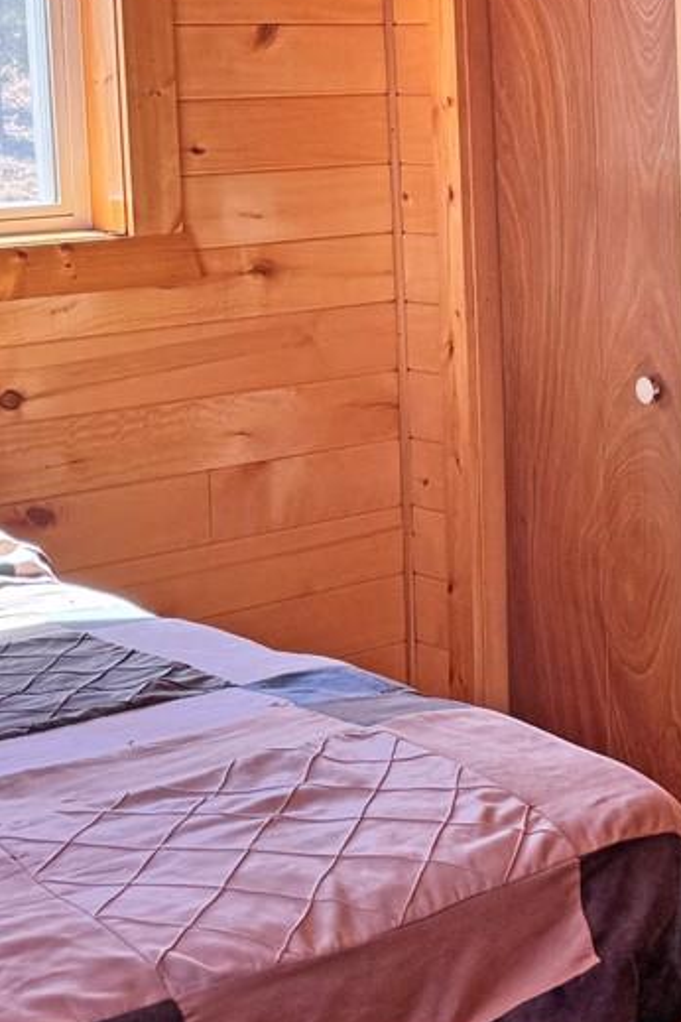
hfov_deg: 16.0
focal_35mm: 77
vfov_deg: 25.9
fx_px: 2185
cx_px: 1069
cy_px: 207
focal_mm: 6.76
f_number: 1.78
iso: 80
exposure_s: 1/491
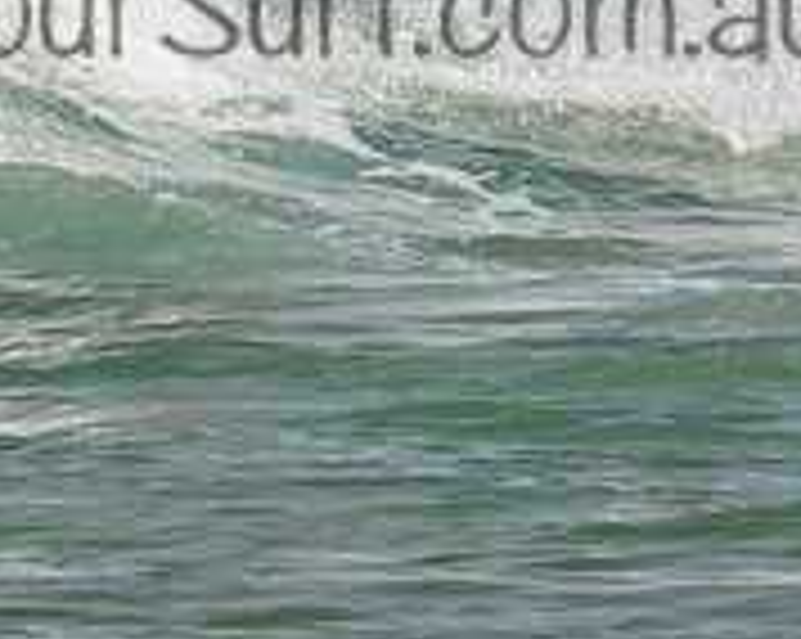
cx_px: 360
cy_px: -47
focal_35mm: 2448
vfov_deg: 0.6
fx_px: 57970
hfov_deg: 0.8
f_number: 11
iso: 720
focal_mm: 800
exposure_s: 1/2000
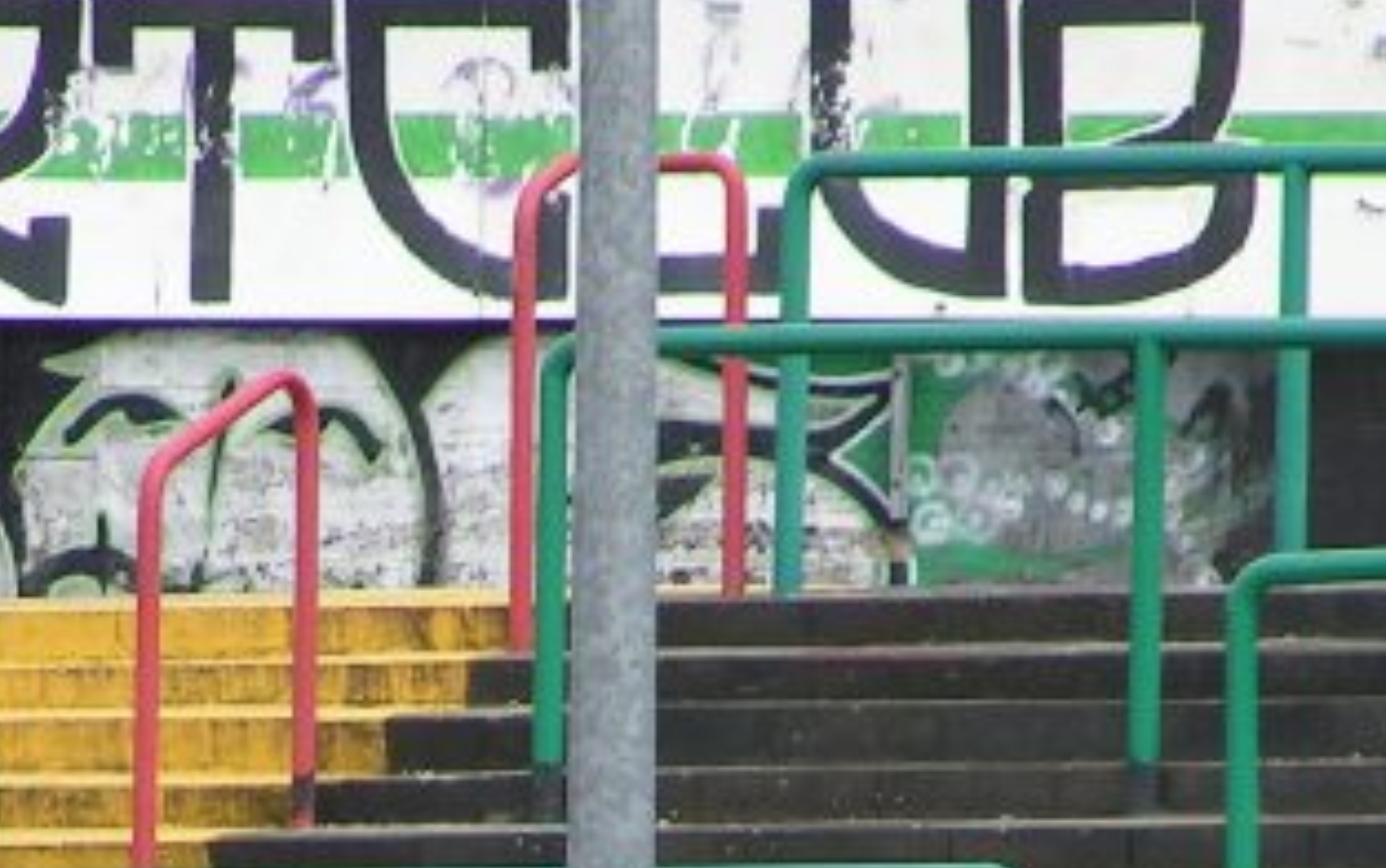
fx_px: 34770
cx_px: 469
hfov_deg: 2.3
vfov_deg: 1.4
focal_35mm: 920
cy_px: 1094
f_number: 4.5
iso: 50
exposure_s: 1/320
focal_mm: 52
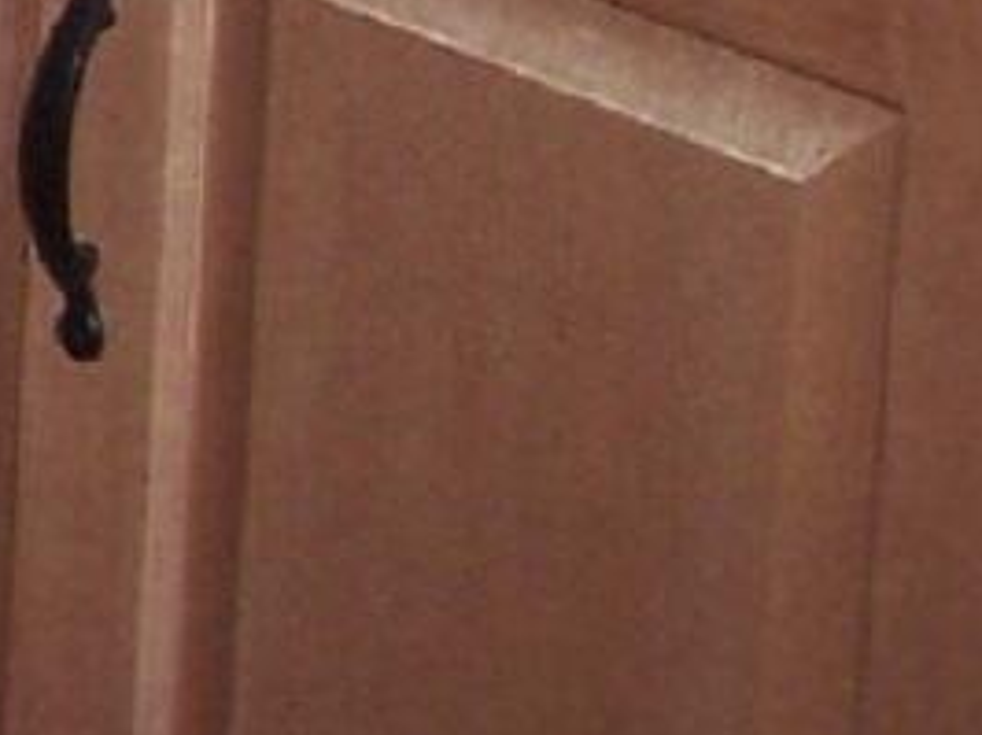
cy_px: -1629
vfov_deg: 5.0
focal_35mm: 282
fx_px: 7993
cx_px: -1403
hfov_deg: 6.7
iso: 140
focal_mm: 8
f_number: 2.8
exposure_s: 1/60
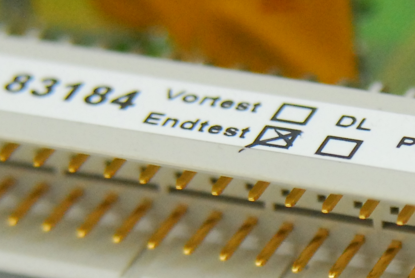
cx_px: 389
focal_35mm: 330
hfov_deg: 6.2
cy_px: 229
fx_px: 3809
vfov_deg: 4.2
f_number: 3.5
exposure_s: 1/160
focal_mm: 50
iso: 800
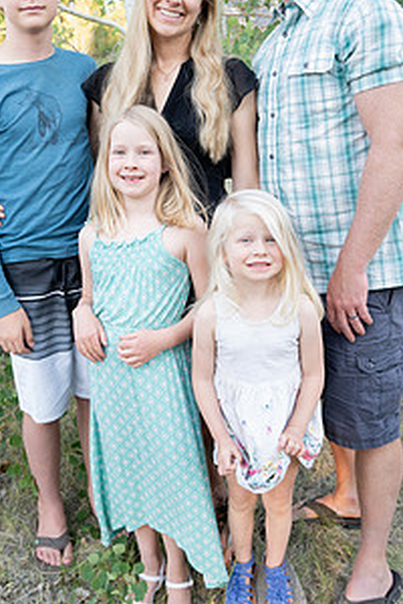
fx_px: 604
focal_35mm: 36
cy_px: 244
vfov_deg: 52.8
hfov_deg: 36.9
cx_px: 204
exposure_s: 1/160
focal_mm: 24
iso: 320
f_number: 3.2
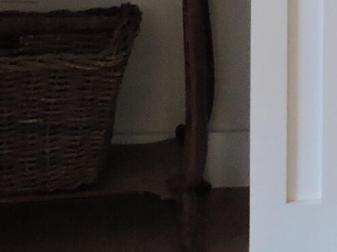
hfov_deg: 9.3
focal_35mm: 201
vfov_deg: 7.0
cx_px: 636
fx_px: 1955
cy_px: -360
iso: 400
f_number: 3.6
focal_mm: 5.9
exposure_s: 1/13
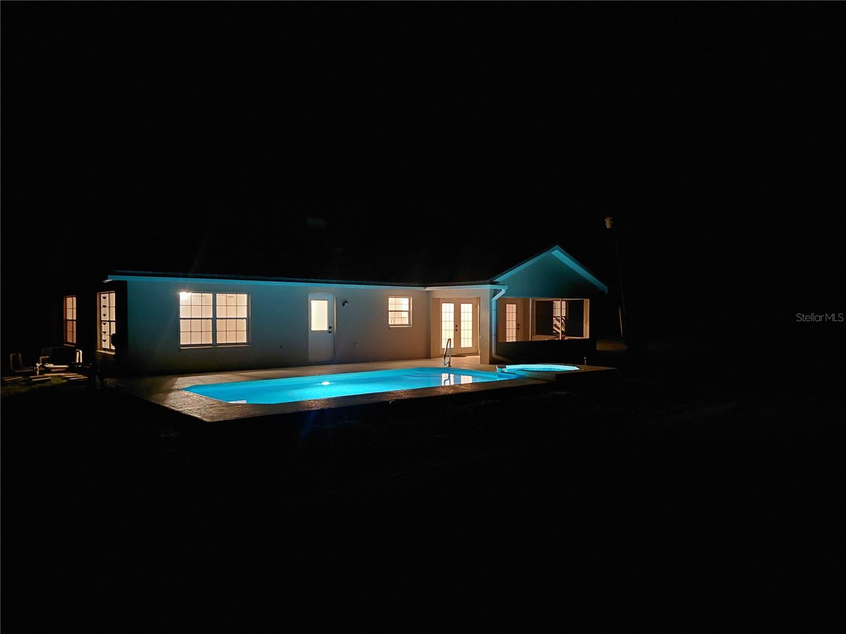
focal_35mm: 25
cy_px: 317
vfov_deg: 54.9
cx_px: 423
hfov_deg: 69.4
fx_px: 611
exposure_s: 1/15
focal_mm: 4.69
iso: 1600
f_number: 1.8
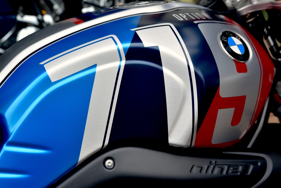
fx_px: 484
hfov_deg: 32.4
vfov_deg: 21.9
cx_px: 140
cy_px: 94
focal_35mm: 62
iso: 100
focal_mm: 62
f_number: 5.6
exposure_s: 1/125
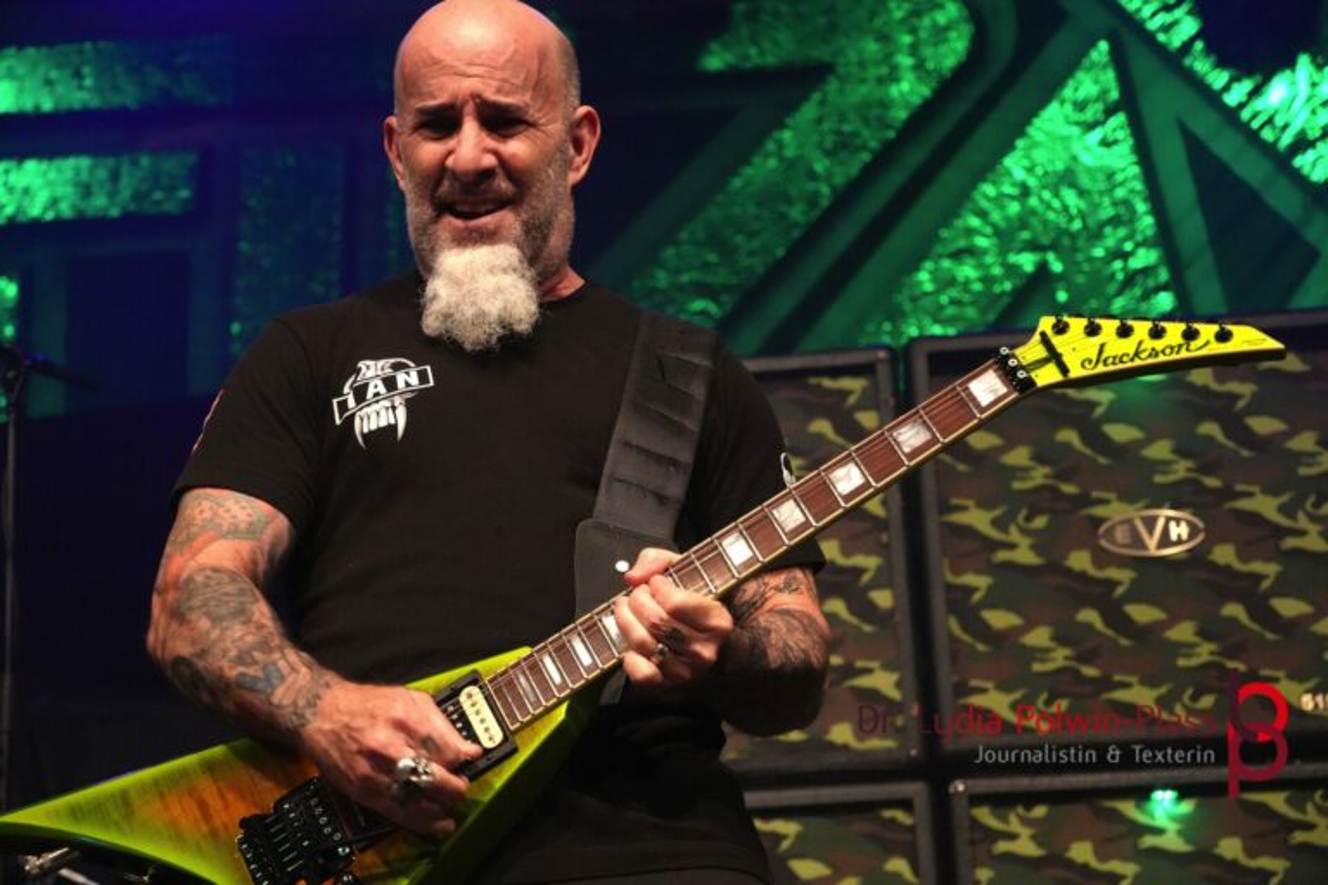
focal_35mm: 90
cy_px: 442
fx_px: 3320
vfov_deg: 15.2
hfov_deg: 22.6
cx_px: 664
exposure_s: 1/160
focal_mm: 60
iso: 6400
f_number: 4.5
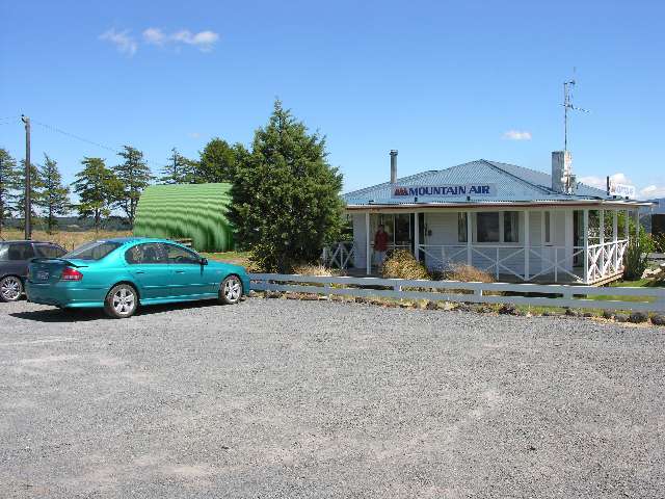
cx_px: 332
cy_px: 250
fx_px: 672
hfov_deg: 52.6
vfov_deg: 40.7
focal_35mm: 35
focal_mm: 8.9
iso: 50
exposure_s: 1/190
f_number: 6.3
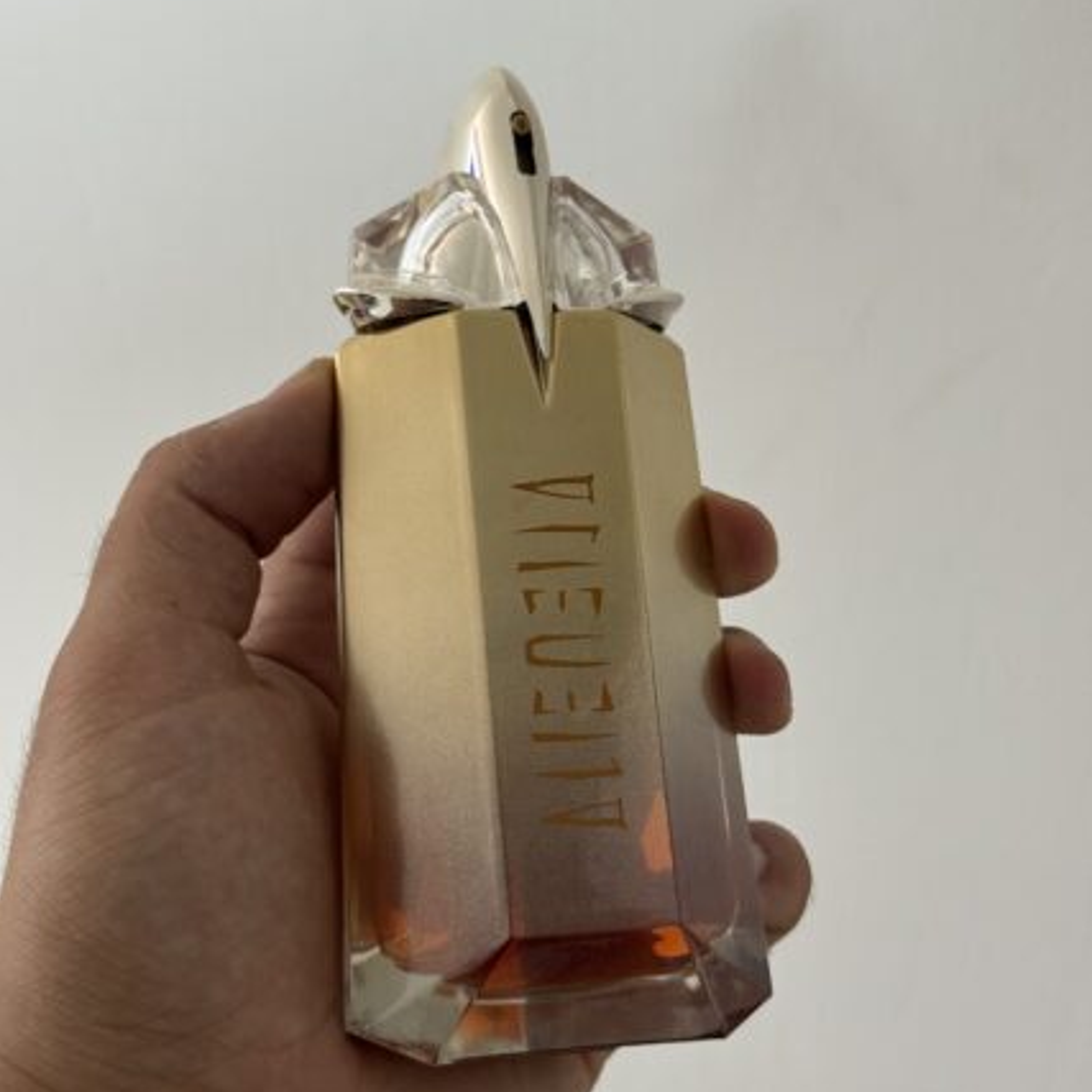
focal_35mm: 57
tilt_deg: -42.7
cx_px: 547
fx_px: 2034
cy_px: 610
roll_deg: +3.3
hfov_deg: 30.0
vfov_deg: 30.0
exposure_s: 1/50
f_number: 1.78
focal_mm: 6.76
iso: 125
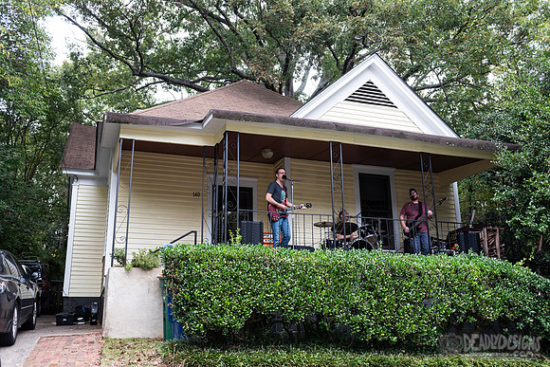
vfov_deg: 38.9
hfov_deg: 55.8
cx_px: 275
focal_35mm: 34
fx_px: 520
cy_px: 184
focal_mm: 34
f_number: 4
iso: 400
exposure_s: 1/320
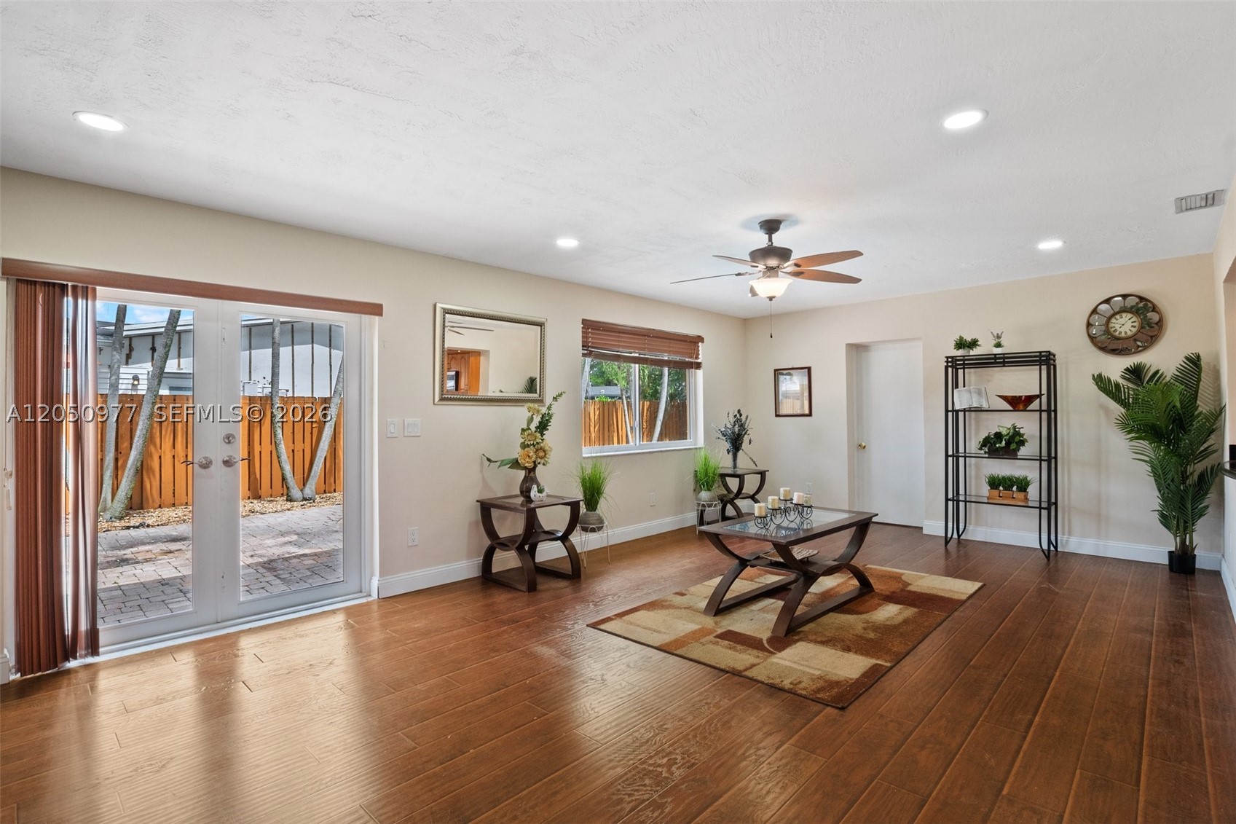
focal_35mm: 17
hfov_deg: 93.3
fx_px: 584
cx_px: 618
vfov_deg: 70.4
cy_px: 412
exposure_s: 1/20
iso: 250
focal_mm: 11.5
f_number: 8
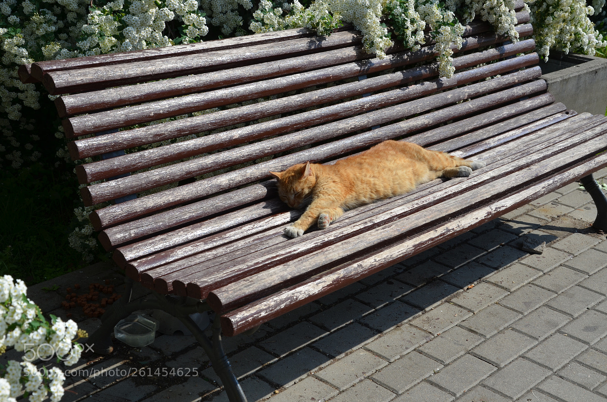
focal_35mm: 57
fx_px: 959
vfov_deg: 23.7
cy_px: 201
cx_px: 304
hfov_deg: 35.1
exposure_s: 1/320
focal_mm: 38
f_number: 9
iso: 100
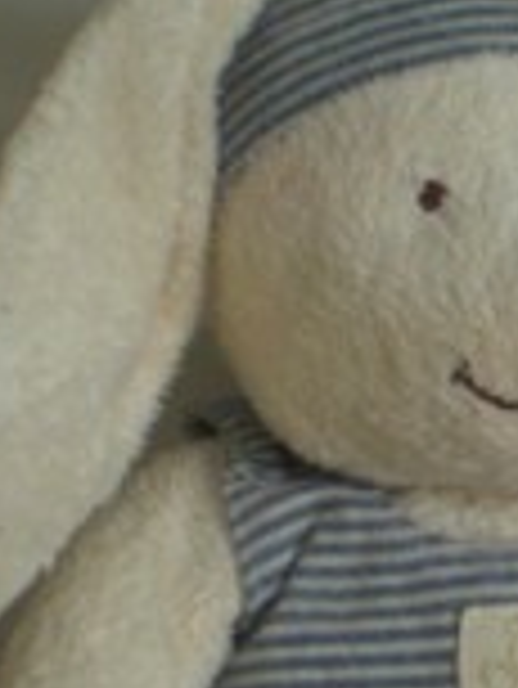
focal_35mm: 129
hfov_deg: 11.4
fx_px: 2570
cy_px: 508
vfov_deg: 15.2
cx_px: 532
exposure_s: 1/49
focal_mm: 6.3
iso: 200
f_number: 3.1
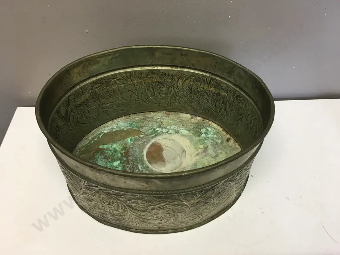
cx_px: 170
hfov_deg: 61.7
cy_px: 128
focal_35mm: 29
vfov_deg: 48.2
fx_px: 285
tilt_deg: -46.5
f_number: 2.2
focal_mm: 4.15
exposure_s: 1/33
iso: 40
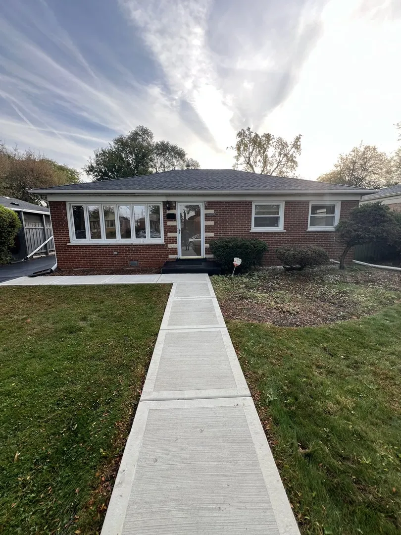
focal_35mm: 13
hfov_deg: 89.9
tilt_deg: -9.2
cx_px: 200
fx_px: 201
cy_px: 268
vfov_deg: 106.2
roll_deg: +0.9
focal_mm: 1.57
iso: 32
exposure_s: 1/203
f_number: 1.8
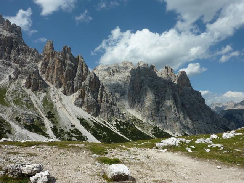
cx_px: 122
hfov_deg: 65.3
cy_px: 92
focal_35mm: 27
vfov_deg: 51.4
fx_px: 190
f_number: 5.6
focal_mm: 4.4
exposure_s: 1/500
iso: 80
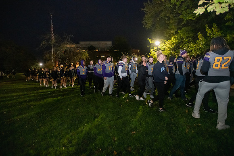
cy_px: 78
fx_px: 111
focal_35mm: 17
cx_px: 117
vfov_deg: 70.5
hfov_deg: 93.3
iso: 6400
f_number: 3.2
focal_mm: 17
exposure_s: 1/50
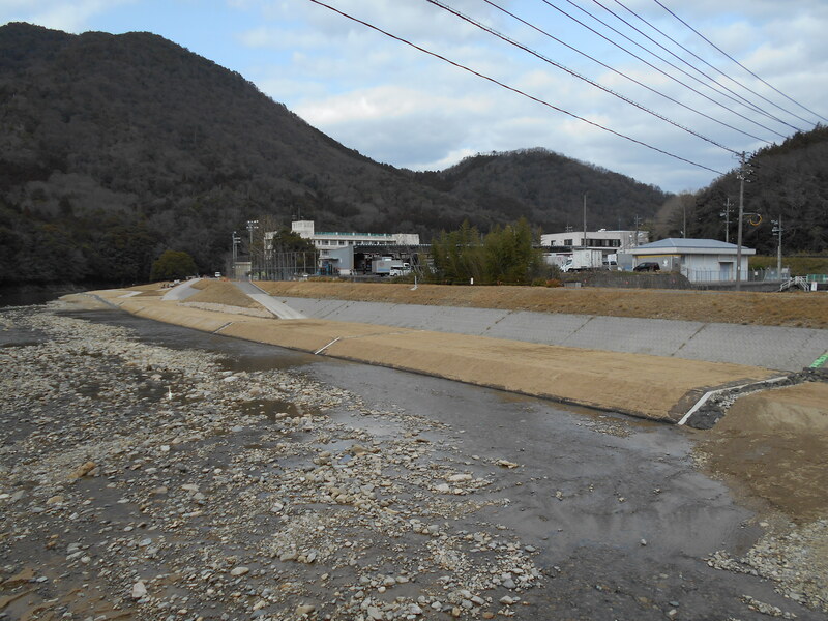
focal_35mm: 30
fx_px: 718
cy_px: 310
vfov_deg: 46.8
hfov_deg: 60.0
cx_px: 414
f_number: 3.4
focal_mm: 5.1
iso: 80
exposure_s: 1/800
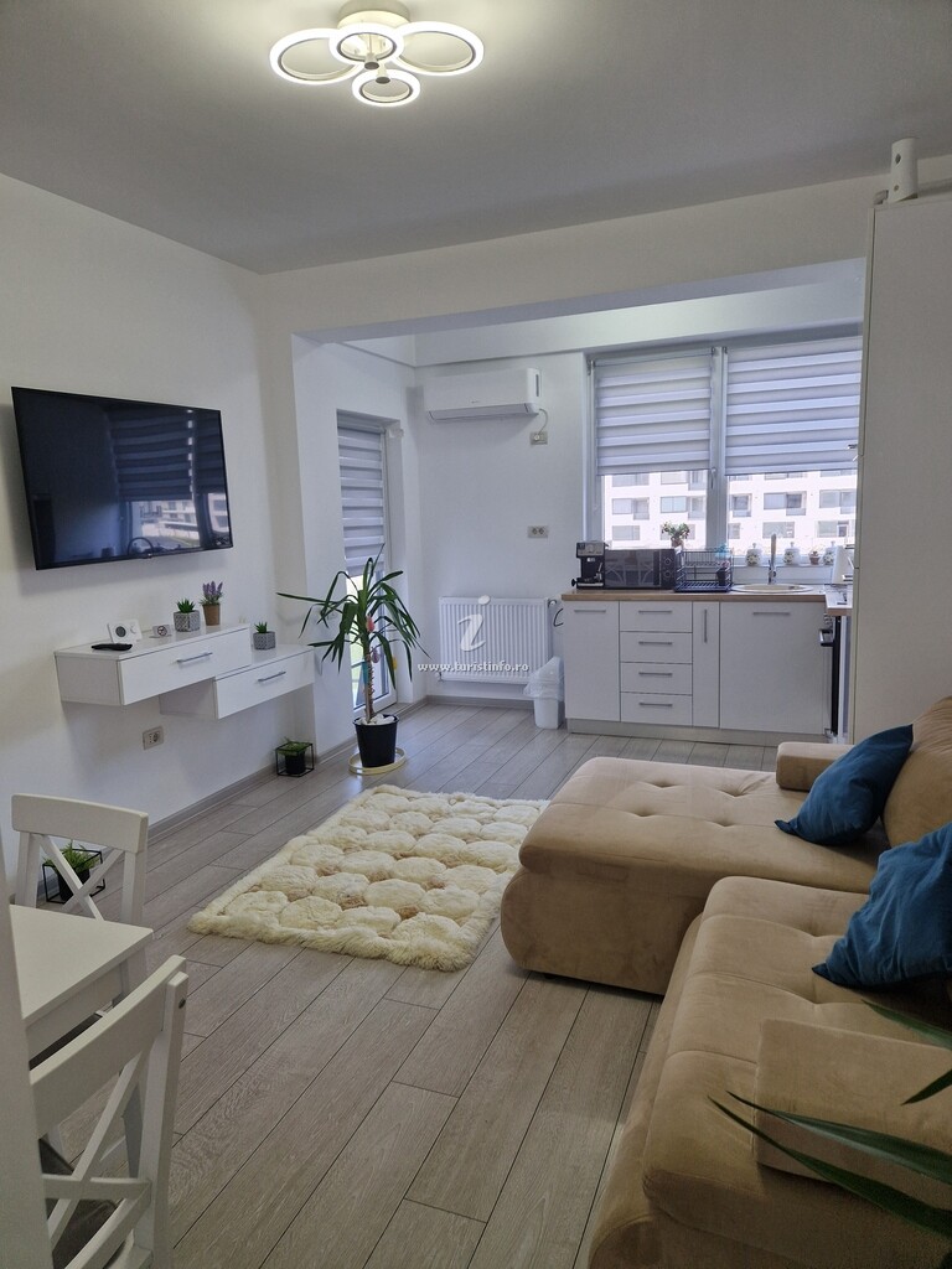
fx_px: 843
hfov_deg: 58.9
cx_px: 476
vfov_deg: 73.9
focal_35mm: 23
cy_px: 634
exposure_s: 1/100
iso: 64
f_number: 1.8
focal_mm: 5.4
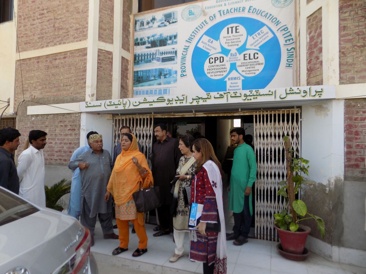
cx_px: 183
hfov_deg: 73.9
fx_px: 243
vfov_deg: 58.9
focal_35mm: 23
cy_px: 137
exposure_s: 1/320
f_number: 3.1
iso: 80
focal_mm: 4
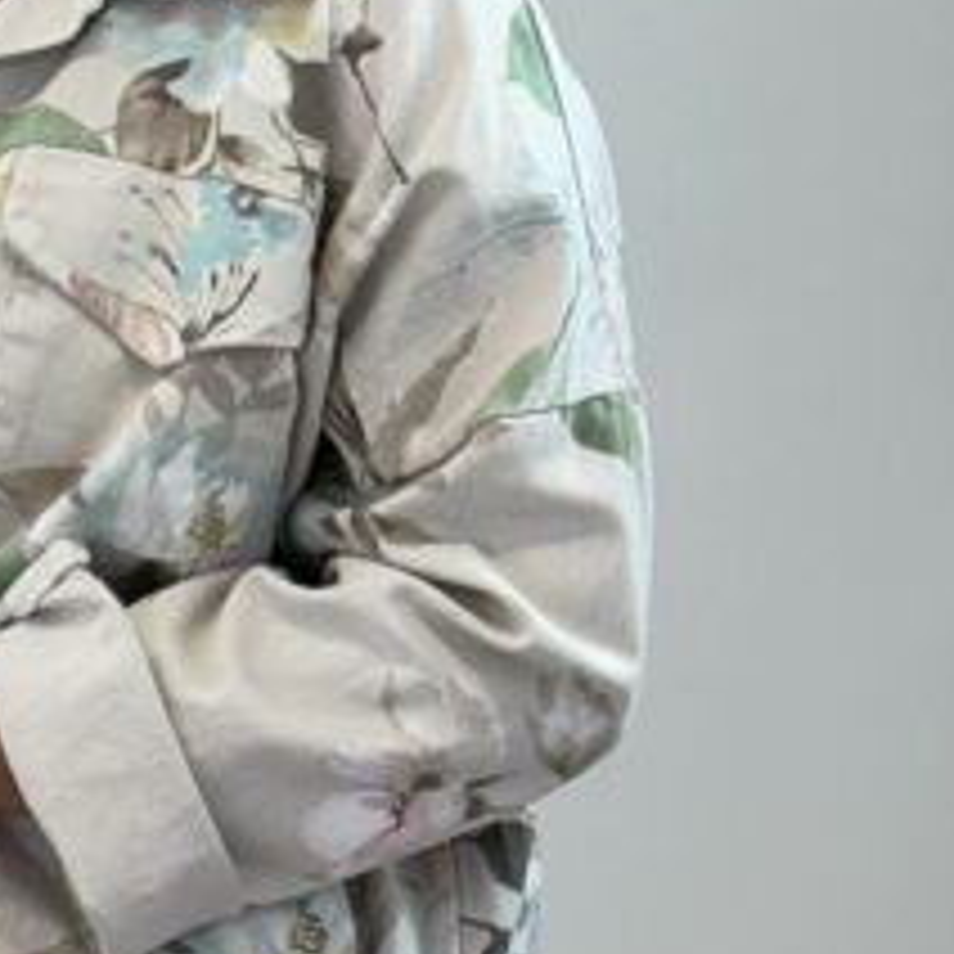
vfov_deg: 8.5
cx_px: -243
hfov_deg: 8.4
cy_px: 1089
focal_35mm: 205
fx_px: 6392
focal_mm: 6.76
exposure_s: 1/131
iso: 64
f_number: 1.78
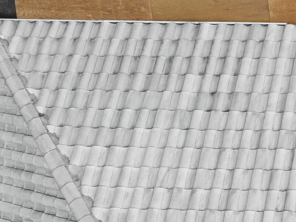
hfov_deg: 15.1
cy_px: -53
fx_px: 924
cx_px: 576
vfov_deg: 13.3
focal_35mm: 108
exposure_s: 1/1623
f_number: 2.8
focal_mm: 4.5
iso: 109
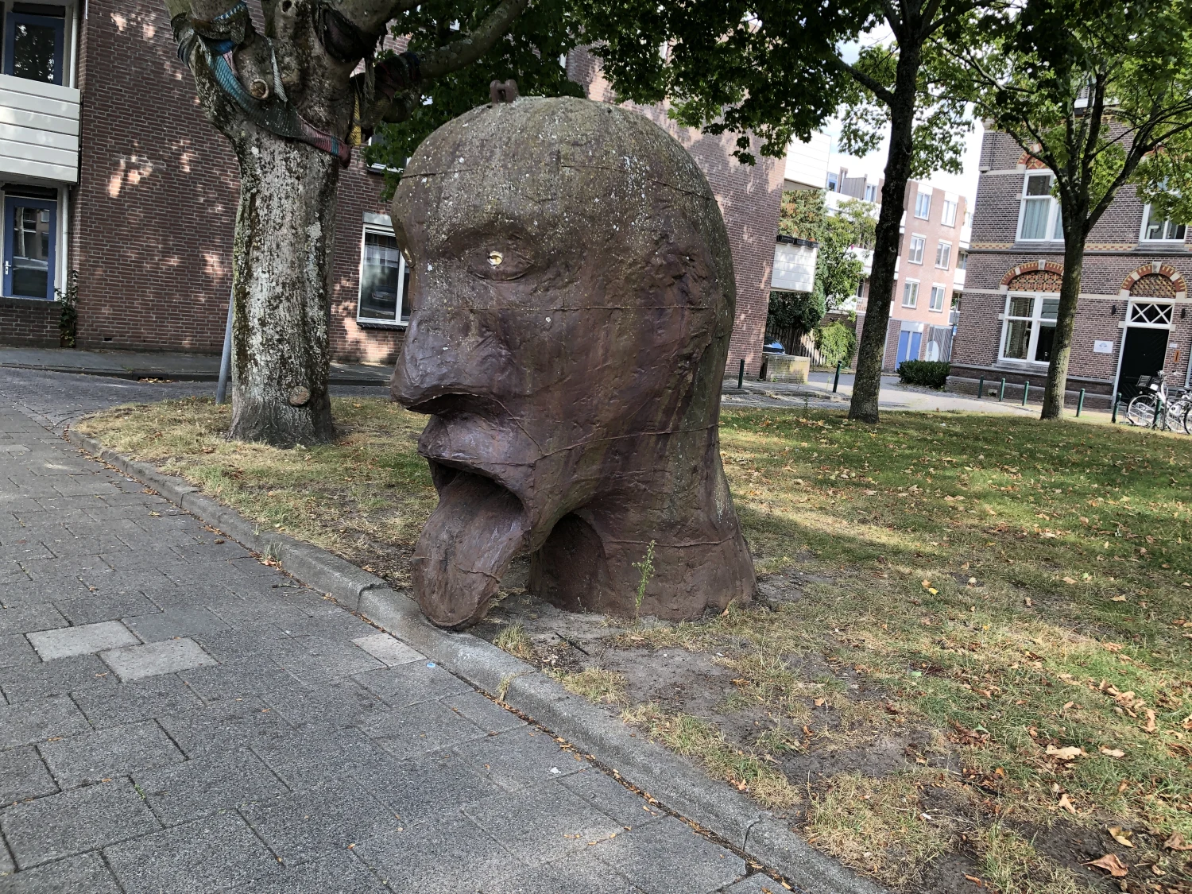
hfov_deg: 63.4
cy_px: 447
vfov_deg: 49.7
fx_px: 964
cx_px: 596
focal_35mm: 28
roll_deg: -4.7
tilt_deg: -3.6
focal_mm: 4
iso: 20
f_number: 1.8
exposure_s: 1/123
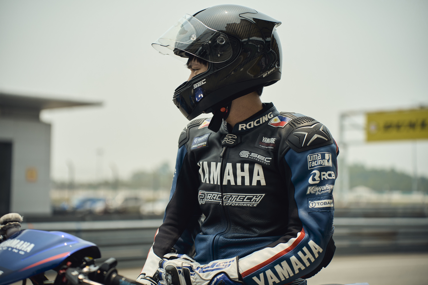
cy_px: 142
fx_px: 5945
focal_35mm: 500
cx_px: 214
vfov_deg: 2.8
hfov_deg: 4.1
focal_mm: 500
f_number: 7.1
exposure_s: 1/800
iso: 500
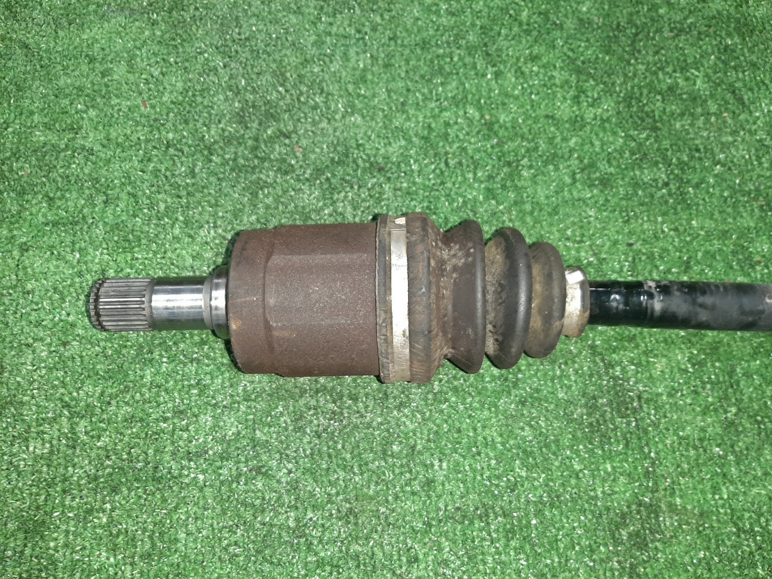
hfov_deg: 67.3
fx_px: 580
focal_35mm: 26
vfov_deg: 53.1
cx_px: 386
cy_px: 290
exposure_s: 1/25
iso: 188
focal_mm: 3.93
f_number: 1.7
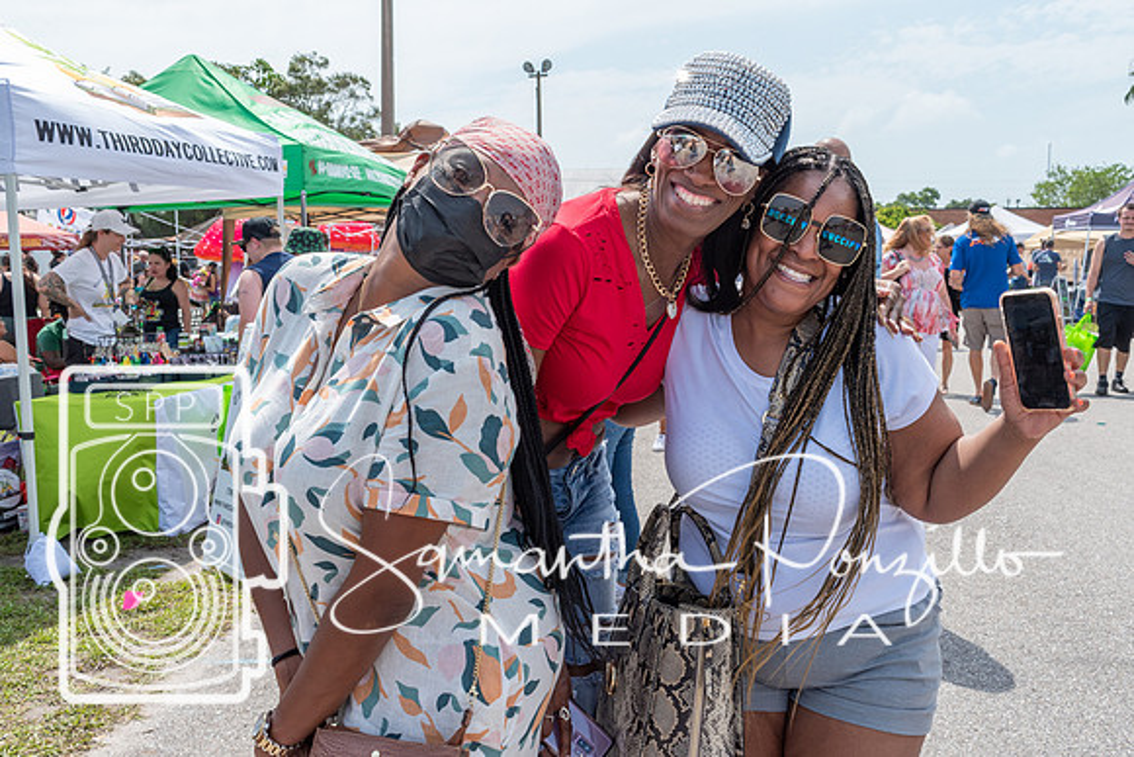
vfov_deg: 34.2
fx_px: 1231
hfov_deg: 49.4
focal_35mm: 39
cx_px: 540
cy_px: 377
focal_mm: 24
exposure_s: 1/400
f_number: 10
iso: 200
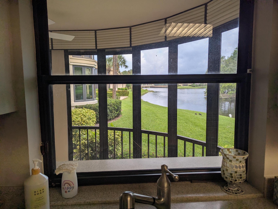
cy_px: 104
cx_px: 139
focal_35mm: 24
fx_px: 193
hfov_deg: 71.5
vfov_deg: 56.9
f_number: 1.85
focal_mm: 6.81
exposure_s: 1/355
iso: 45
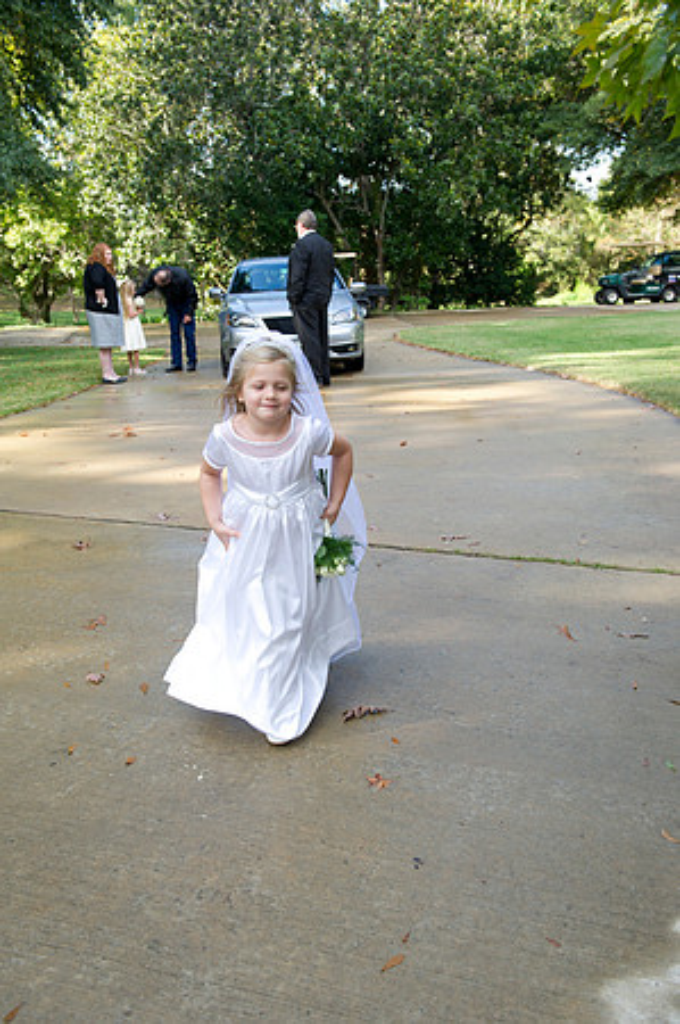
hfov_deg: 38.8
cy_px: 512
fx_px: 965
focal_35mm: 34
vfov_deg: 55.8
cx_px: 340
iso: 400
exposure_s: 1/250
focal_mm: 34
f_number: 5.6
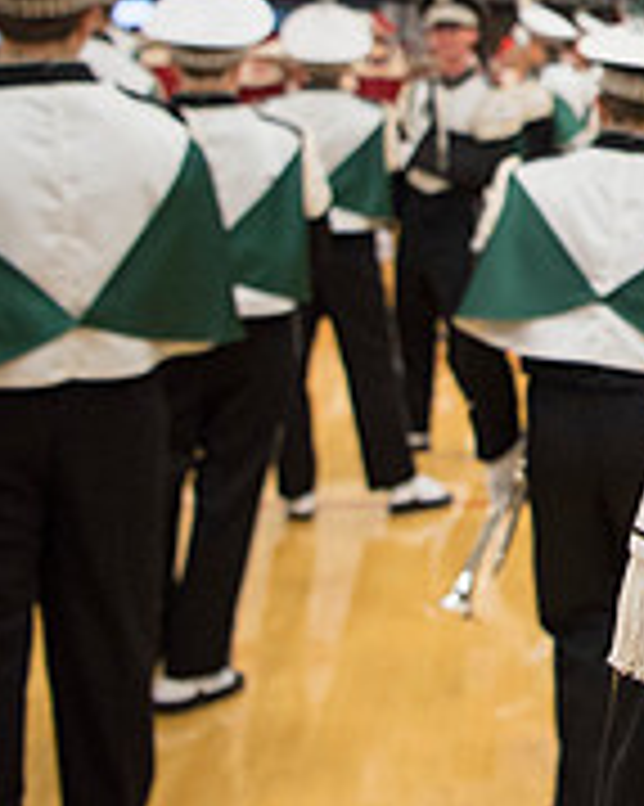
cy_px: 97
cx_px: 1081
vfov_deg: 25.4
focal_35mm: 73
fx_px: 1741
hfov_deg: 17.7
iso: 2000
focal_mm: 24
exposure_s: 1/320
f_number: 3.2
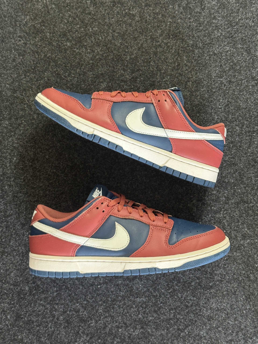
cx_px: 129
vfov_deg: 39.7
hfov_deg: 30.3
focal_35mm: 48
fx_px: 477
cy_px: 172
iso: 250
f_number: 1.78
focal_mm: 6.86
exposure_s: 1/50
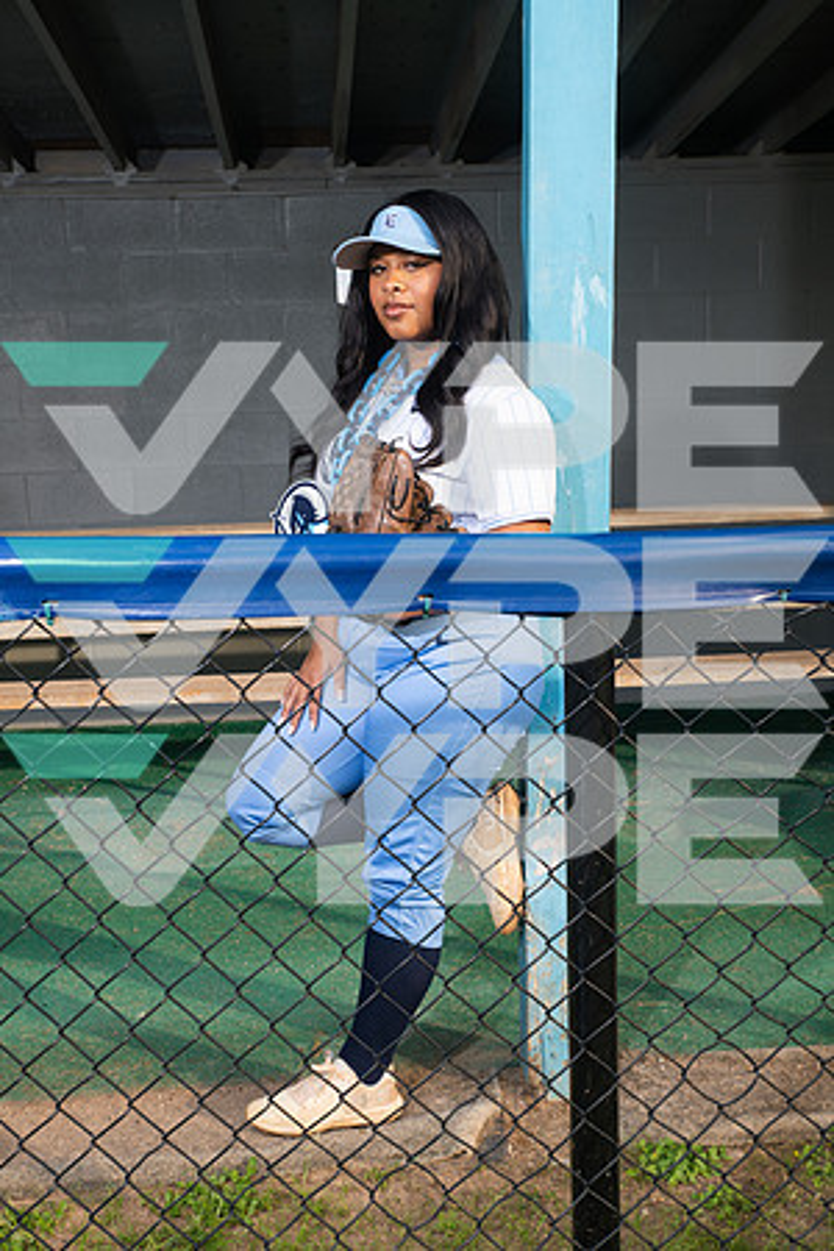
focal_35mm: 44
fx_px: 1529
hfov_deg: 30.5
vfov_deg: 44.5
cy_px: 626
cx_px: 417
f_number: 8
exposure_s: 1/250
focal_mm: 44
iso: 160
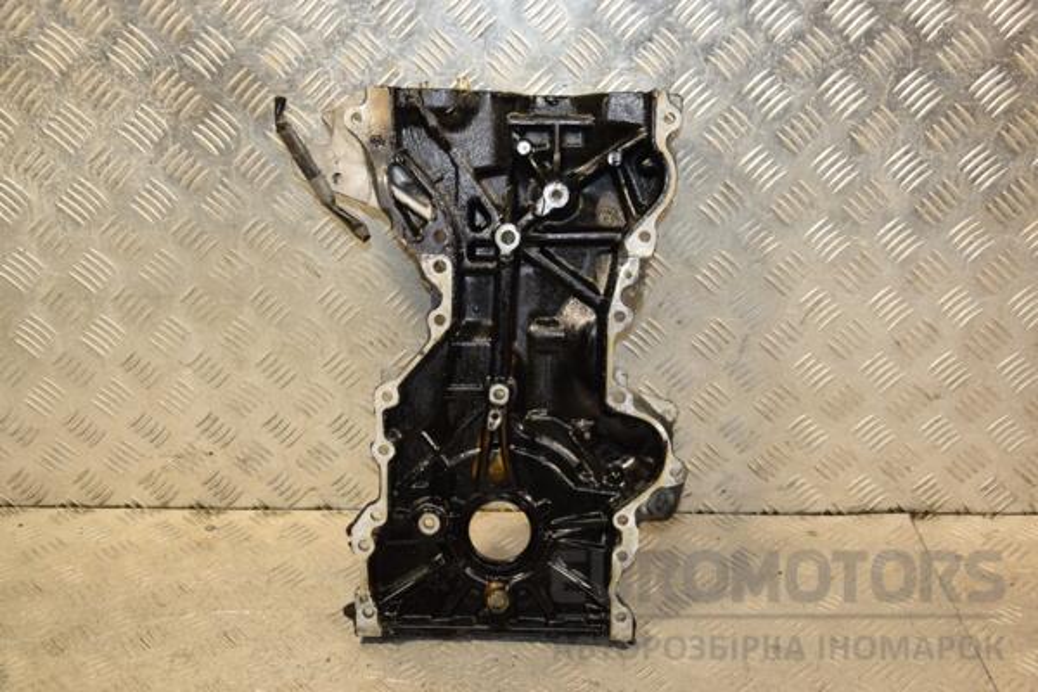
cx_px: 519
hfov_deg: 46.4
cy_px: 346
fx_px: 1211
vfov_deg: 31.9
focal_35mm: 42
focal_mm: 28
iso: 800
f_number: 5
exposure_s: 1/160
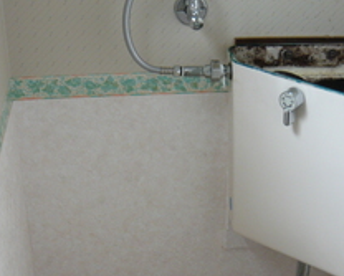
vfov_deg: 23.1
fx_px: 663
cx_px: 177
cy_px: 236
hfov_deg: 29.1
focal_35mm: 65
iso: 100
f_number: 2.8
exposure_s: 1/30
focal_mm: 5.5
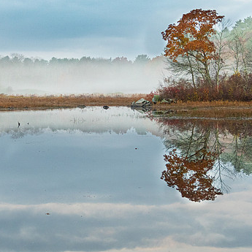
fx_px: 708
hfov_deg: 20.1
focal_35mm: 86
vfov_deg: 20.2
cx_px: 83
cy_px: 104
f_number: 4
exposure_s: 1/250
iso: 1000
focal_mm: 35
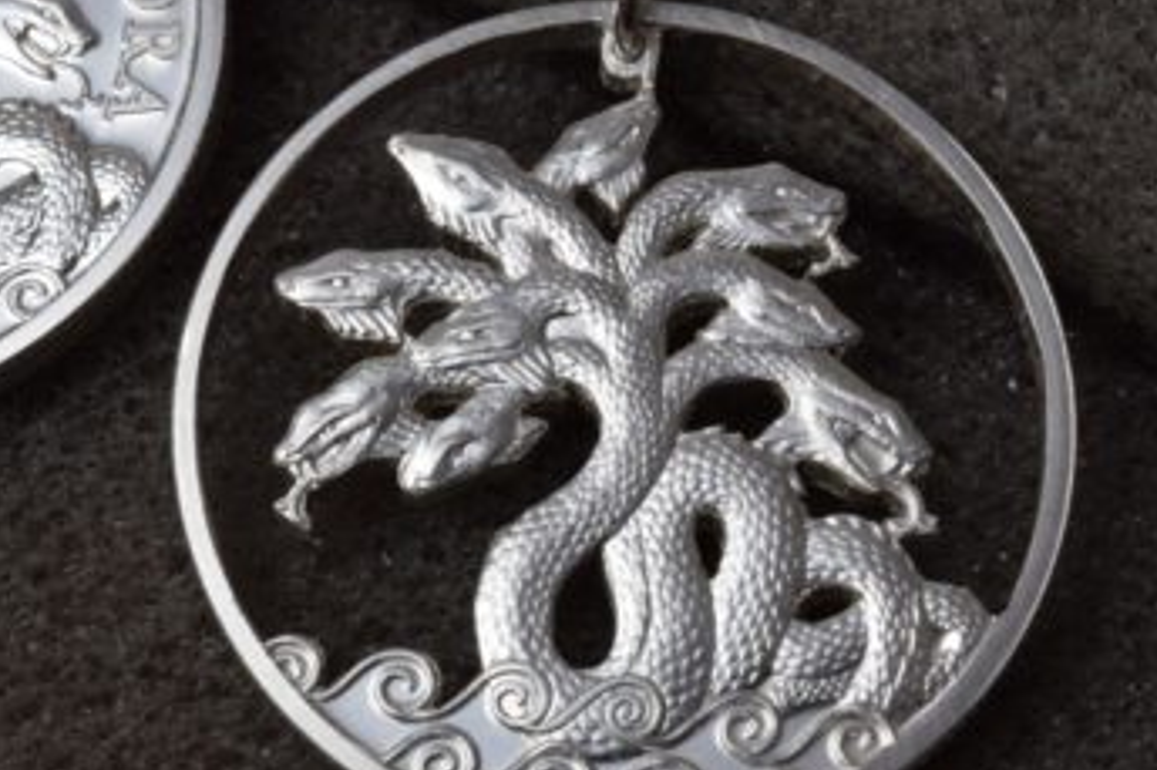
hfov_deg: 17.3
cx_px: 346
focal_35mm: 118
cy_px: 279
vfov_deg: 11.6
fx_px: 3786
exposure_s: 1/20
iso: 640
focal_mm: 45
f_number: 22
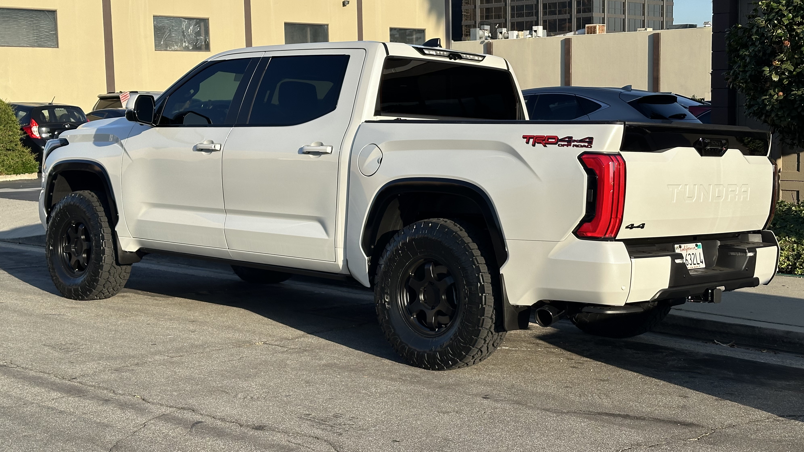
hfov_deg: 39.2
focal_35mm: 53
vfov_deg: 22.6
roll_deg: +1.1
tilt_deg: -4.5
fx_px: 1130
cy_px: 195
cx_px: 407
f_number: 1.78
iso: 64
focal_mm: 6.86
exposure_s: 1/3367
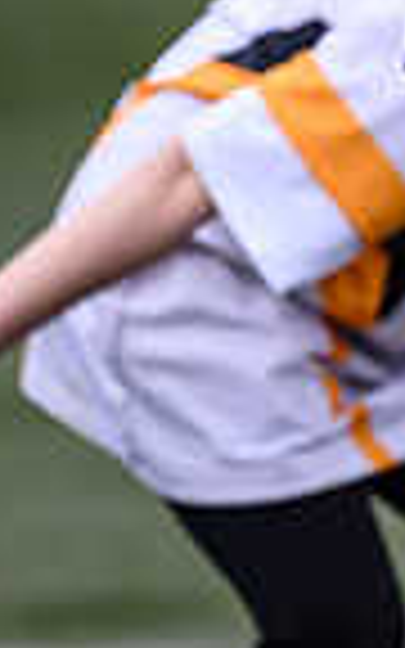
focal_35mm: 1759
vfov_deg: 1.2
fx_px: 31064
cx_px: 940
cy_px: -196
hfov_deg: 0.7
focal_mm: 400
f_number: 3.5
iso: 500
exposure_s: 1/1250
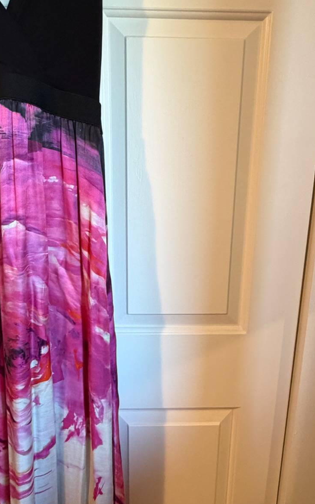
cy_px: 247
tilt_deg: -13.5
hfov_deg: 47.6
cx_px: 154
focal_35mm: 26
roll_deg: -0.9
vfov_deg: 70.4
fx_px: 357
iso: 320
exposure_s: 1/60
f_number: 2.2
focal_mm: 2.22
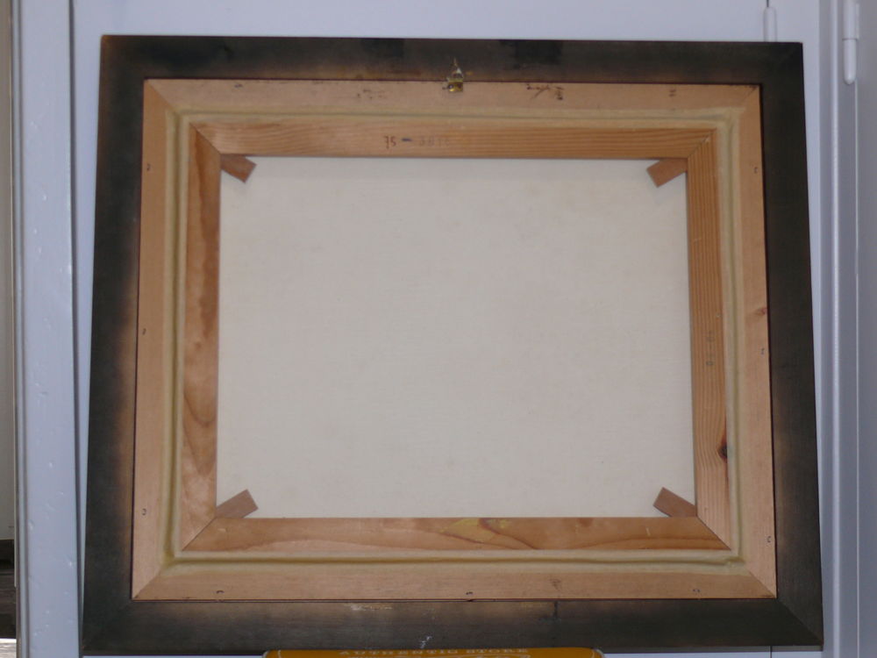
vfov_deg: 21.6
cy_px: 329
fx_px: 1723
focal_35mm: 68
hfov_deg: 28.6
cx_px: 438
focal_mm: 11.7
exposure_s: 1/30
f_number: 3.2
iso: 100
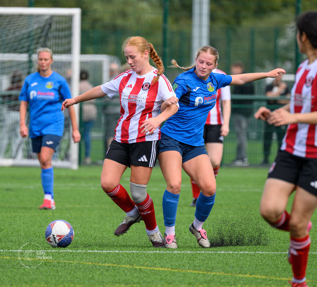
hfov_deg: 2.9
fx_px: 6327
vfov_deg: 2.6
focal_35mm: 640
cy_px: 125
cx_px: 154
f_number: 5.6
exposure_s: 1/1600
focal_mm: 400
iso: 720
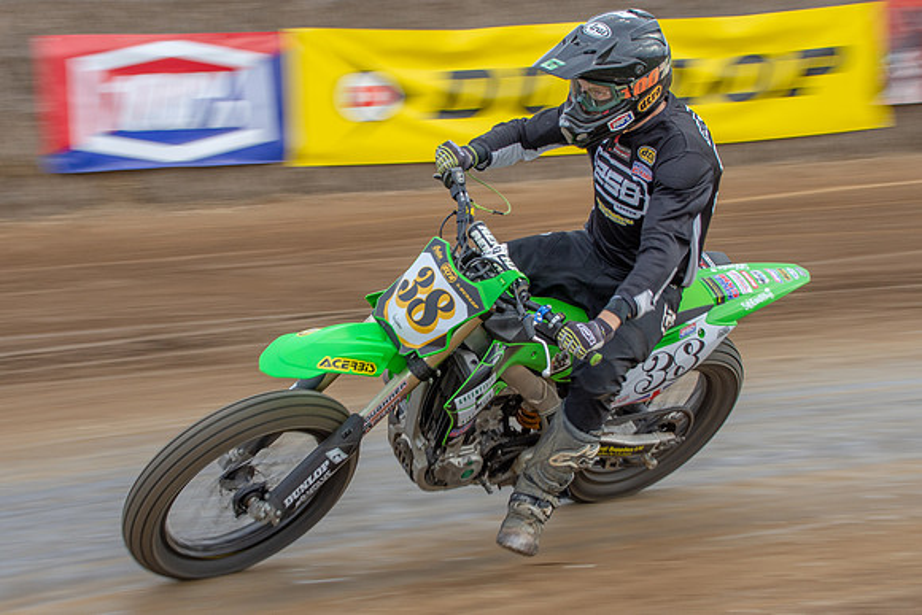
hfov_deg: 21.4
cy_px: 302
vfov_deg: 14.4
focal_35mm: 95
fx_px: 2443
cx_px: 406
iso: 320
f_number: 8
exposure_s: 1/125
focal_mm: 52
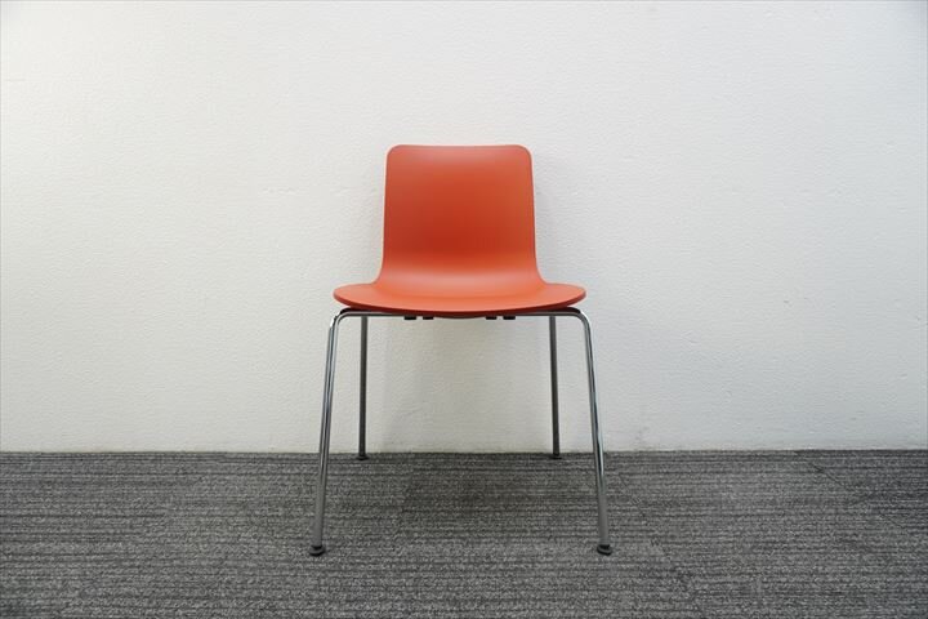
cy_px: 310
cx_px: 464
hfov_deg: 73.7
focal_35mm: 24
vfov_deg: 53.1
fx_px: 619
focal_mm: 16
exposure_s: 1/30
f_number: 4
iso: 125
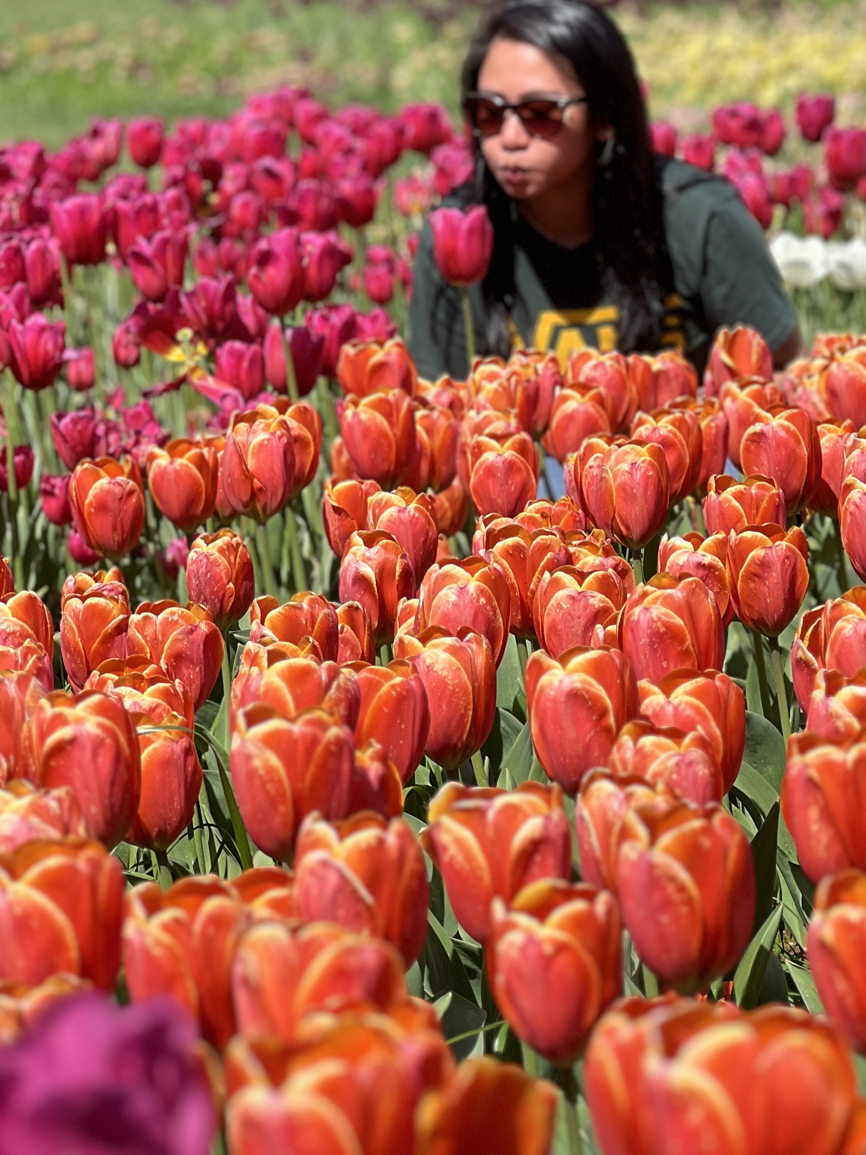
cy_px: 304
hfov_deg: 11.5
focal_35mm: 129
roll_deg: +1.6
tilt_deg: -4.2
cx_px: 512
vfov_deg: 15.2
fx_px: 4303
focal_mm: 9
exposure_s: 1/531
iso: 32
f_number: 2.8
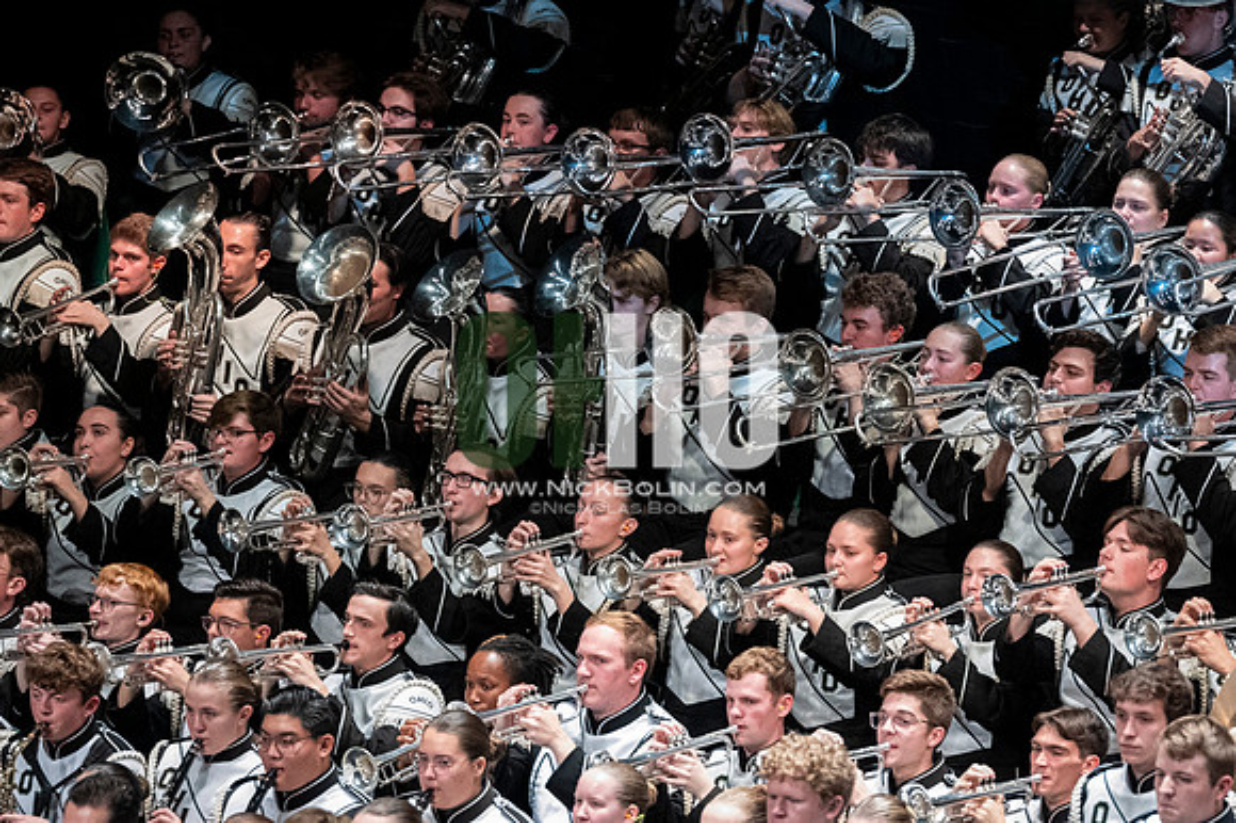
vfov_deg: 4.6
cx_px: 618
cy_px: 412
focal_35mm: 300
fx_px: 10294
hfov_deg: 6.9
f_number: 4
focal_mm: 200
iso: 4000
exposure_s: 1/500
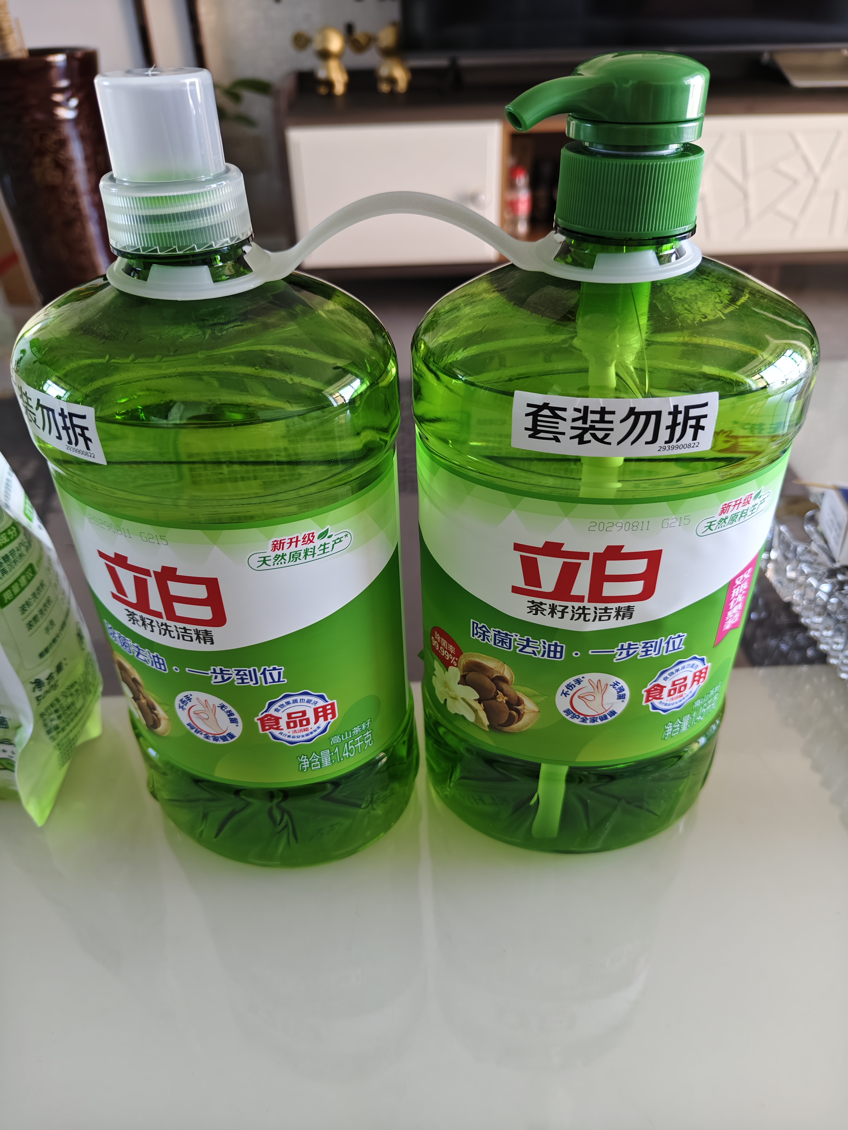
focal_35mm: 23
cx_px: 424
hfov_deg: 58.9
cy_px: 565
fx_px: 751
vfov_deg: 73.9
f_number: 1.88
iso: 362
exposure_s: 1/100
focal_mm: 5.56
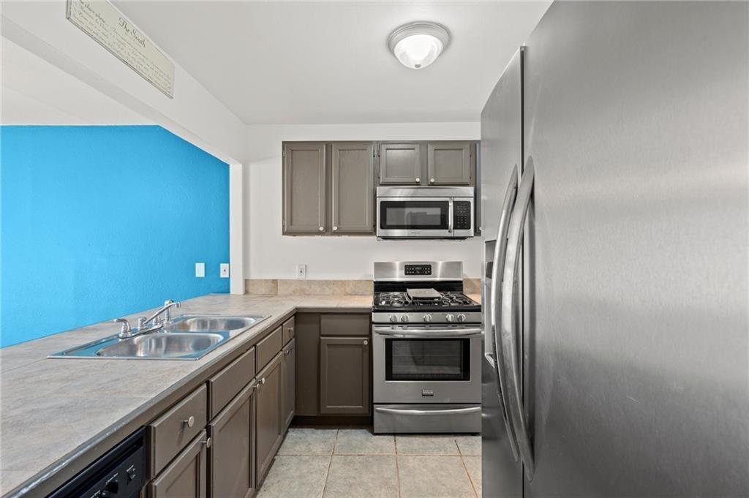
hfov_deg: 96.8
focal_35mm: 16
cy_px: 249
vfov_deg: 73.7
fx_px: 333
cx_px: 374
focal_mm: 16
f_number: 9
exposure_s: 2.5
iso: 320
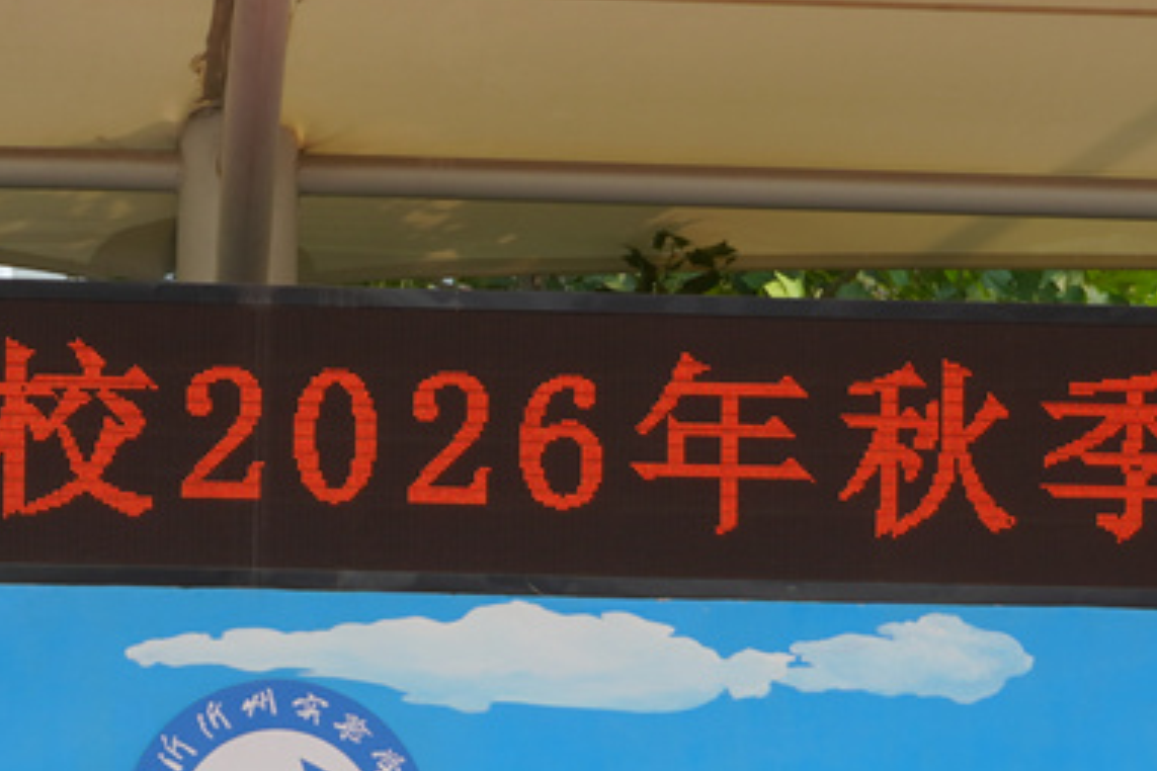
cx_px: 261
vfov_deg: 5.8
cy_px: 826
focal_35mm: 236
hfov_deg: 8.7
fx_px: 7584
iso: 100
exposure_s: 1/160
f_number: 5
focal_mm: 50
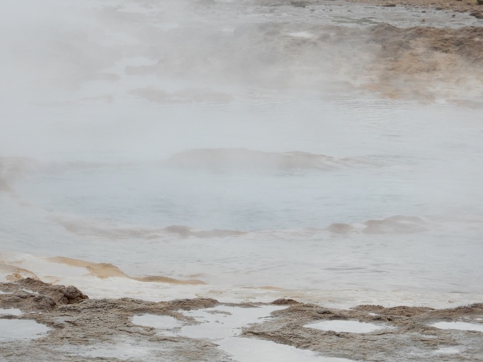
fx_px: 2288
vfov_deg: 9.1
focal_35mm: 164
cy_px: 181
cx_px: 242
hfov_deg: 12.0
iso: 250
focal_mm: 29.2
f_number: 6
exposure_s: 1/250
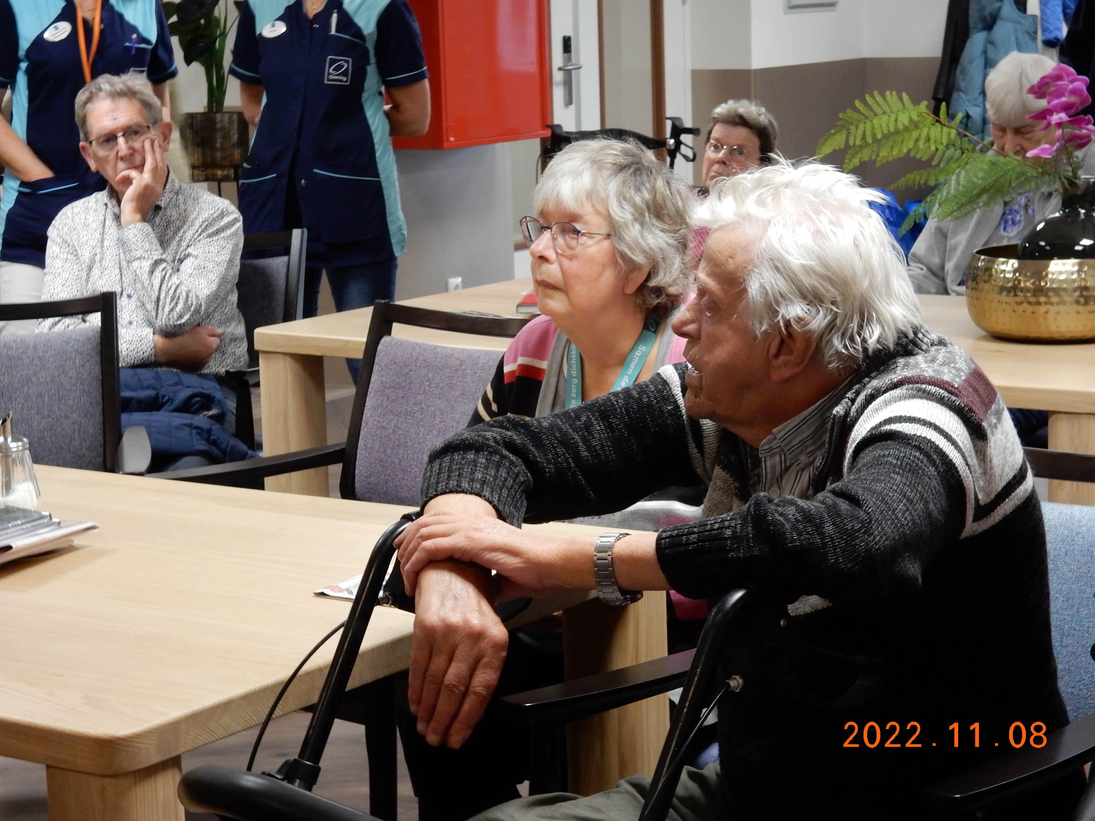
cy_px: 410
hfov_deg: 23.3
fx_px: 2657
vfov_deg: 17.6
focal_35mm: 84
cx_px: 548
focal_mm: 14.9
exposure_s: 1/15
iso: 400
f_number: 5
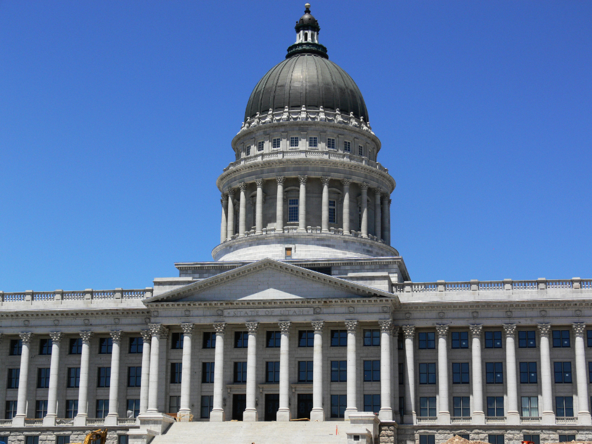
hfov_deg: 28.2
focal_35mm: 69
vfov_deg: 21.3
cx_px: 296
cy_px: 222
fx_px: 1180
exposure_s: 1/400
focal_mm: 14.5
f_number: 5.6
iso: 80
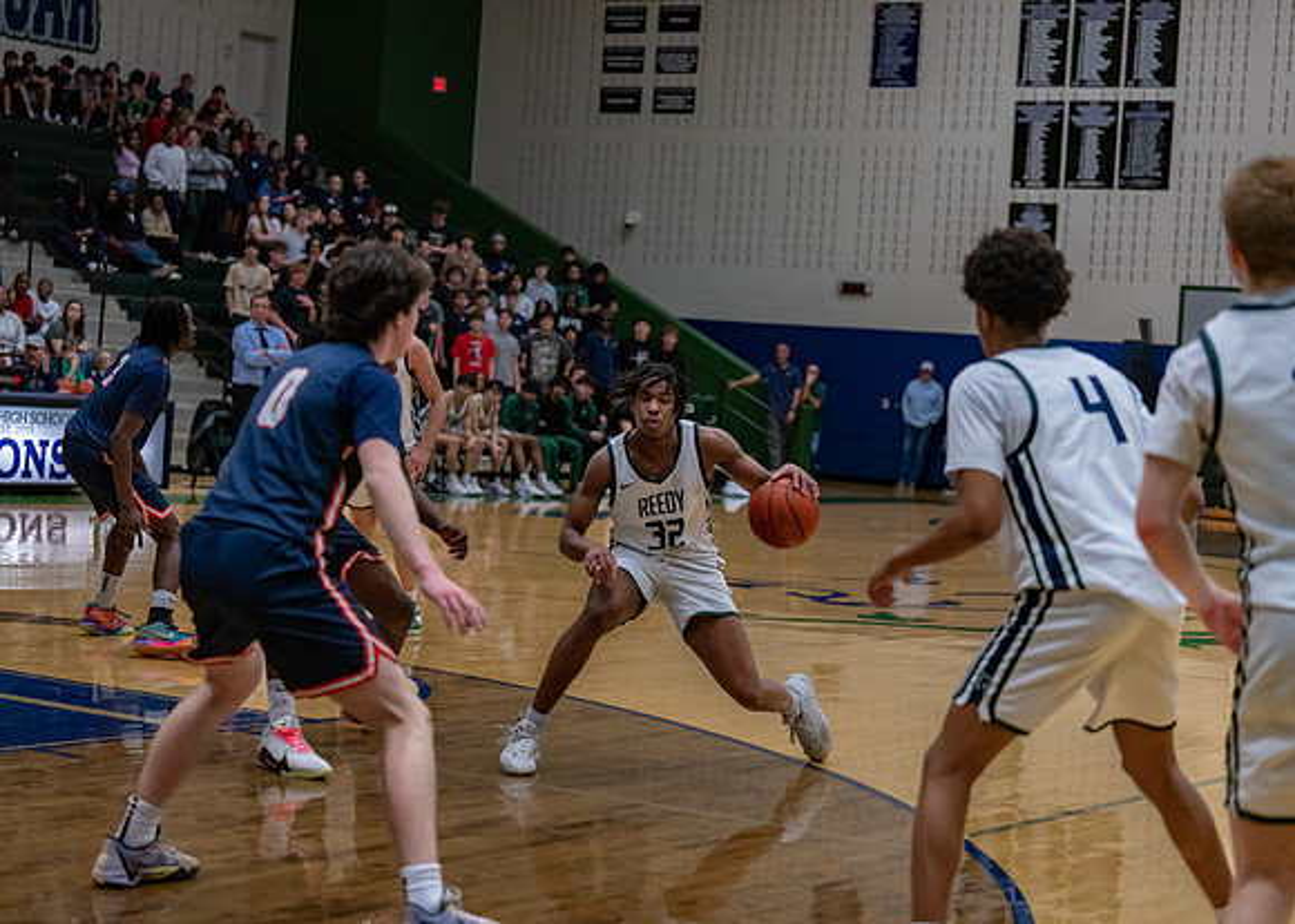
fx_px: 2697
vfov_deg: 19.4
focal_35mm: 73
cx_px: 648
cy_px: 462
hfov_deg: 27.0
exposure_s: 1/1000
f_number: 2.8
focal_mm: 70
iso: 2500
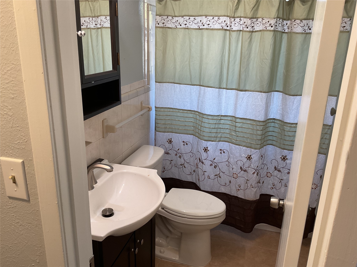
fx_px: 299
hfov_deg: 61.7
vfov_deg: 48.2
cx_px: 178
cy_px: 134
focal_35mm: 29
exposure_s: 1/60
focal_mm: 3
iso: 64
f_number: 1.8
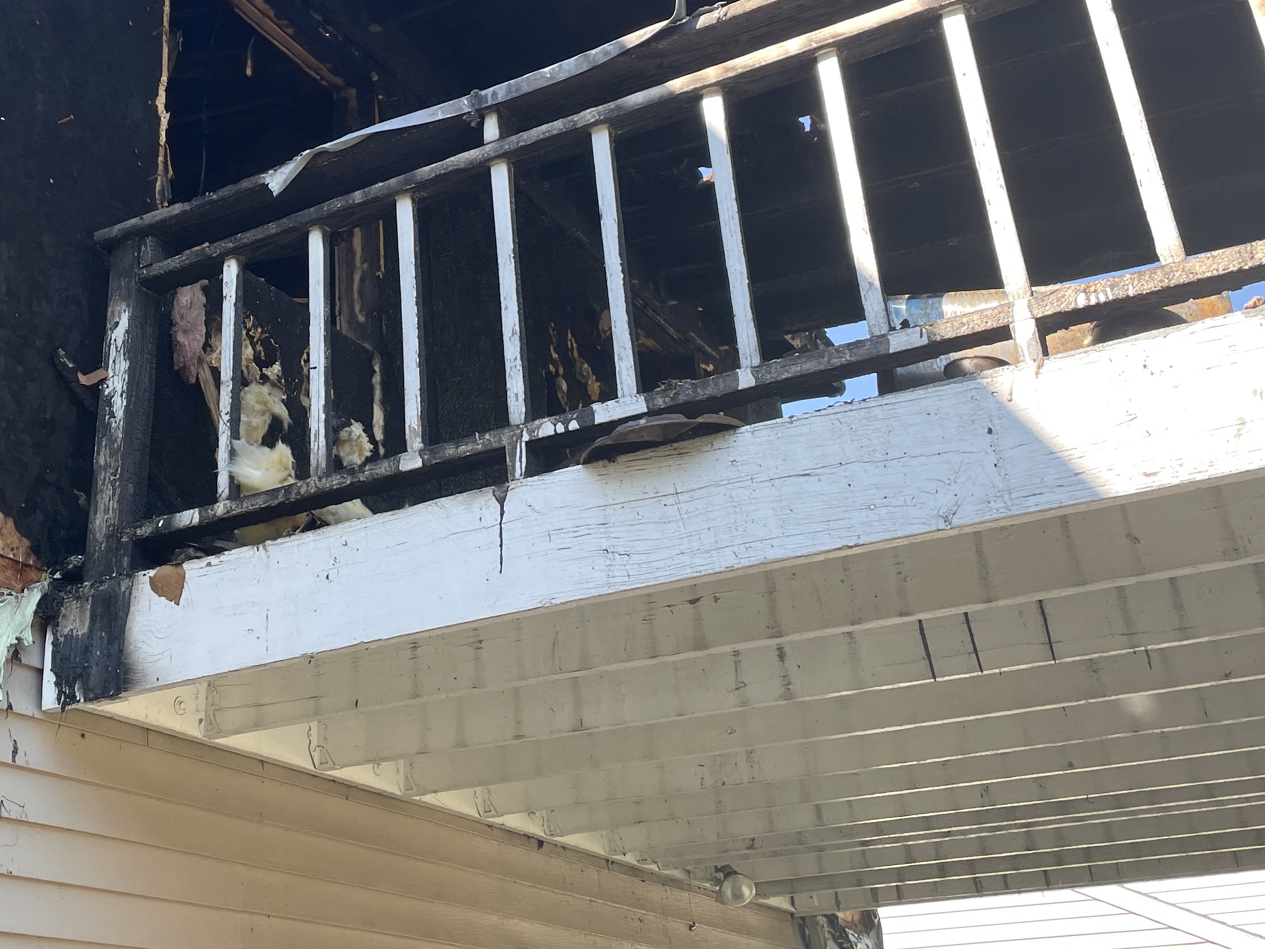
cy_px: 250
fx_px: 1644
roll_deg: +0.0
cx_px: 396
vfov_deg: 31.7
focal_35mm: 45
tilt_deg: +31.1
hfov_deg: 41.4
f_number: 1.6
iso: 32
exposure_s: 1/487
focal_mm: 4.2
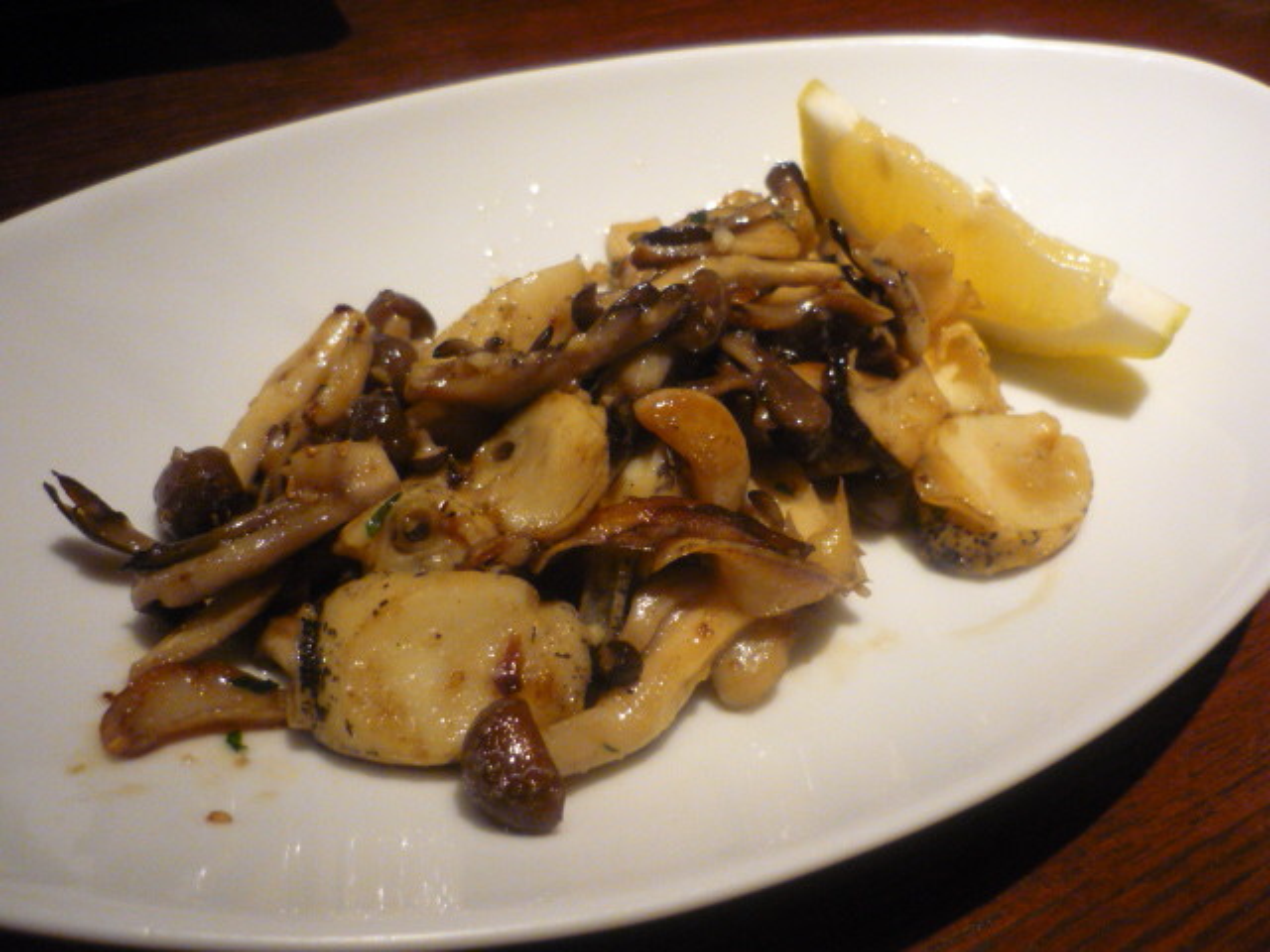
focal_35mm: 33
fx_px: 1211
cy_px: 476
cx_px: 635
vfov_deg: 42.9
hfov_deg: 55.4
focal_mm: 5.5
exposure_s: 1/20
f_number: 2.8
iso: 400
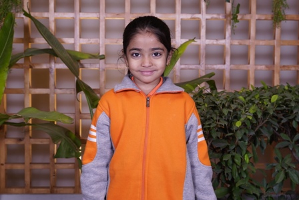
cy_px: 100
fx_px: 498
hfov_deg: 33.4
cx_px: 150
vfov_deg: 22.6
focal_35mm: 60
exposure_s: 1/125
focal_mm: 40
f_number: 4.5
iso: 400
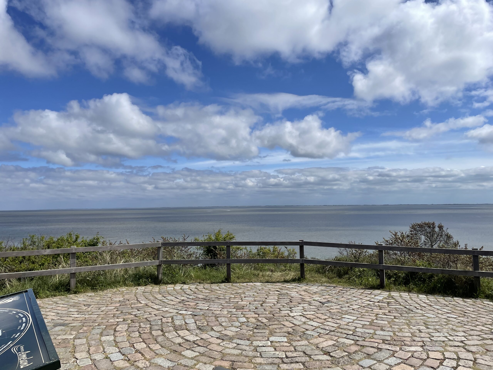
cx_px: 246
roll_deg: +1.0
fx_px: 370
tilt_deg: +2.7
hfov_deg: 67.3
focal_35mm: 26
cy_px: 185
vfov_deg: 53.1
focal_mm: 4.2
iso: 32
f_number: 1.6
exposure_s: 1/8403
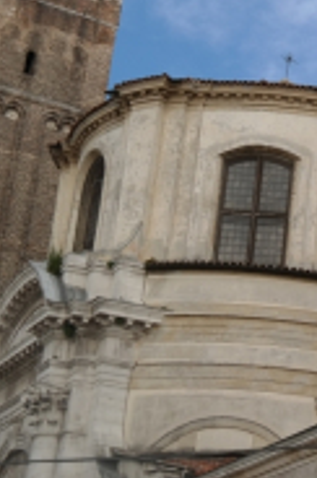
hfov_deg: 11.3
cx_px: 501
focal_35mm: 115
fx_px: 1525
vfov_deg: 17.6
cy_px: 70
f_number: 5.6
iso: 100
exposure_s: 1/200
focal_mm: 29
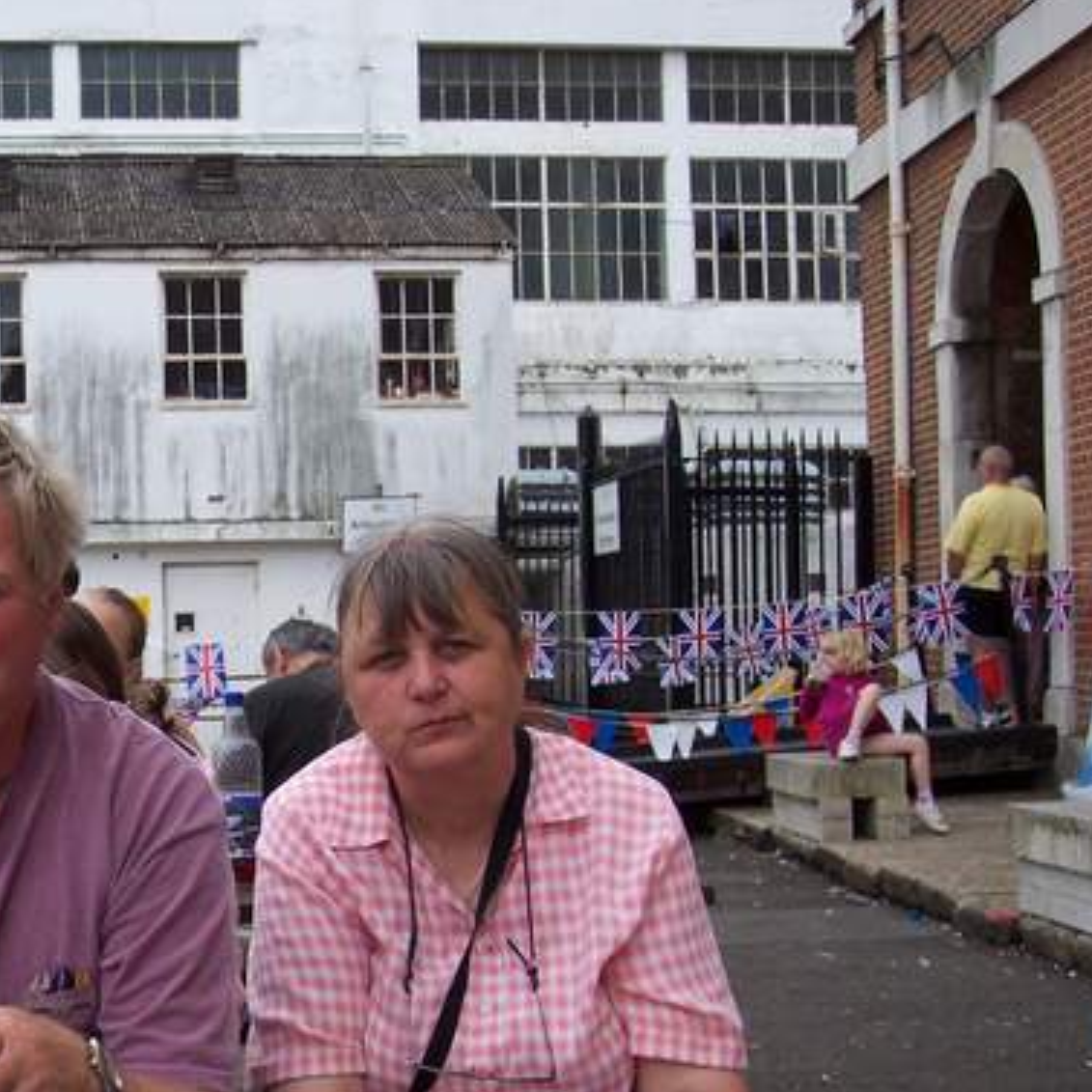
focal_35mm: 57
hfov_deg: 29.3
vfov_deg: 29.9
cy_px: 678
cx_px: 197
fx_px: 2034
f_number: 2.8
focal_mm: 8
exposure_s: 1/1000
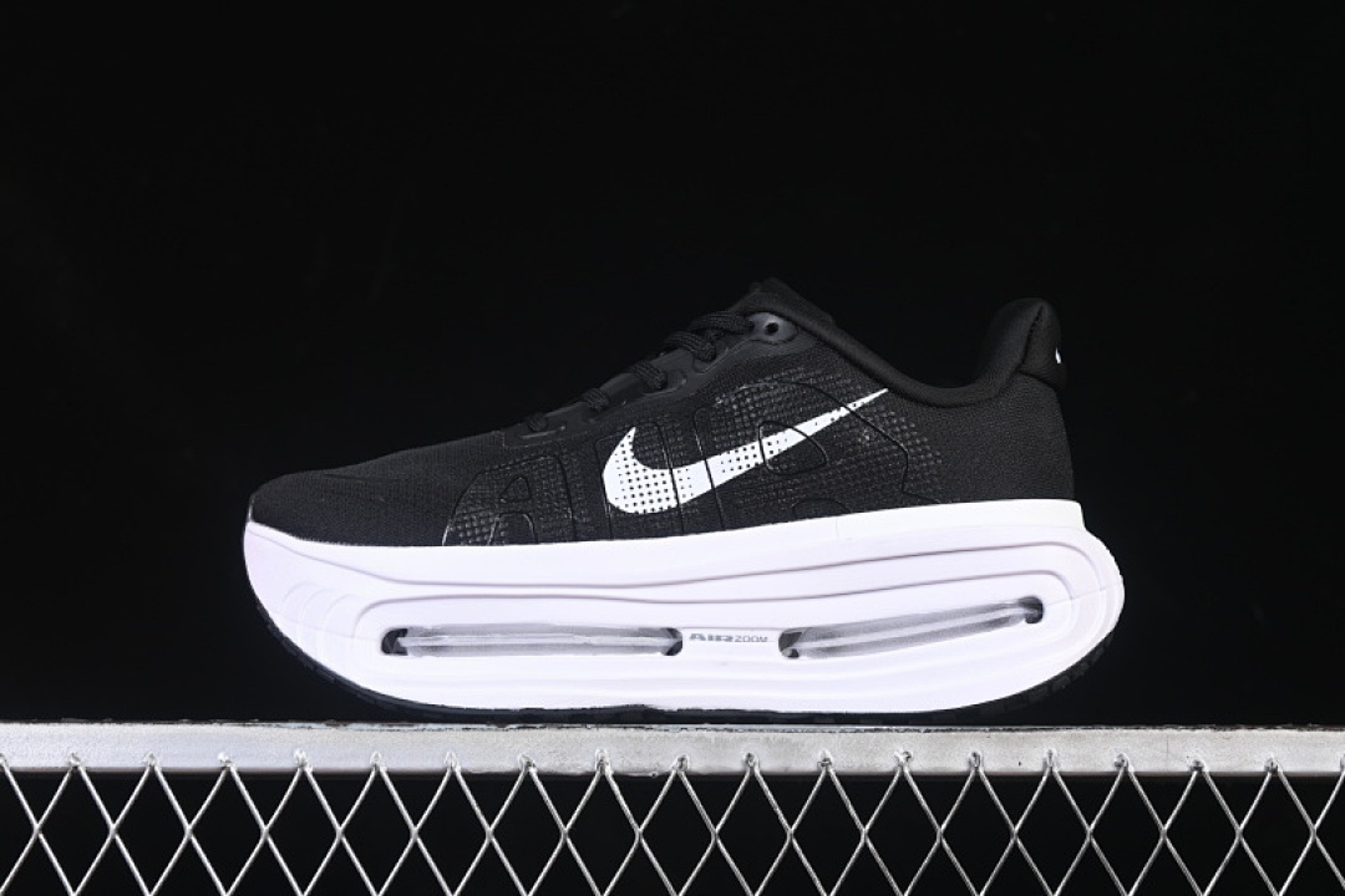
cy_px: 448
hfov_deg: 27.0
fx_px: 2802
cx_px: 672
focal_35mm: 75
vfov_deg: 18.2
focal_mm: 50
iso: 160
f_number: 6.3
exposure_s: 1/60
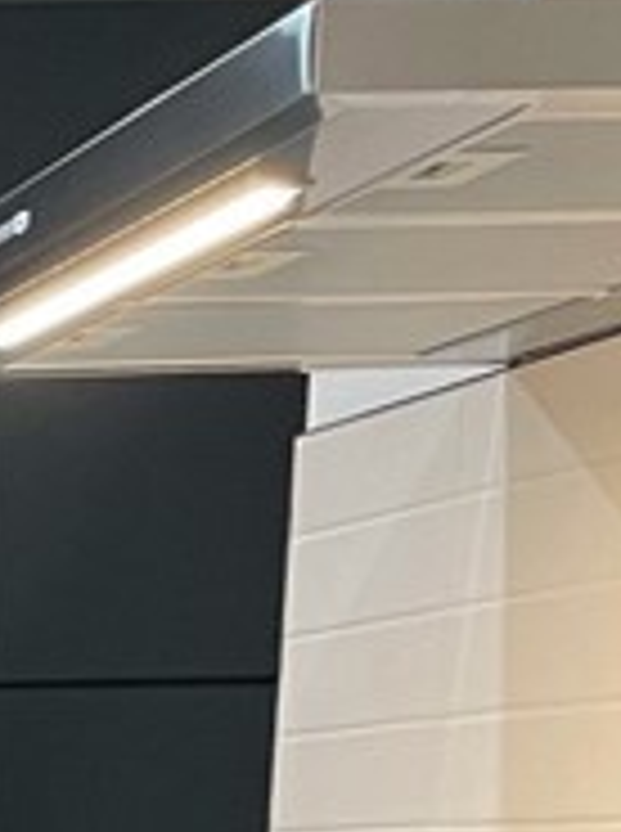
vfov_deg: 12.2
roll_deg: +1.0
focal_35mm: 144
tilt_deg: -11.6
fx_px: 3456
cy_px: 1657
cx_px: -1033
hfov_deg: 8.9
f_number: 1.6
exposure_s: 1/60
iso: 125
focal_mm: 4.2
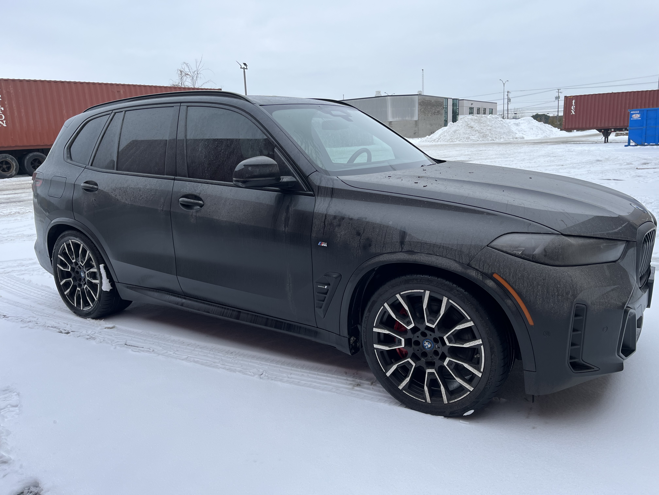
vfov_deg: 53.1
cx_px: 330
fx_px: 495
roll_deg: +1.6
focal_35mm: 26
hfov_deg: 67.3
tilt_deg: -12.5
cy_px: 248
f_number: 1.6
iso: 50
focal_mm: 5.1
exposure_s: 1/766
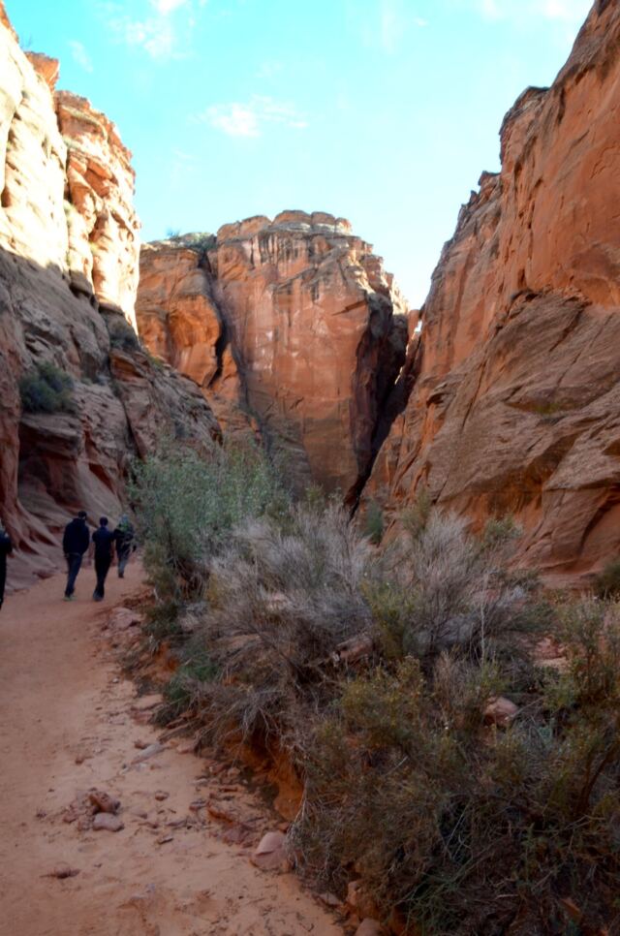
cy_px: 468
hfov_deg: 47.7
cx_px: 310
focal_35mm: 27
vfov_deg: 67.5
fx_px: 700
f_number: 20
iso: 200
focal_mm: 18
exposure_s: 1/13
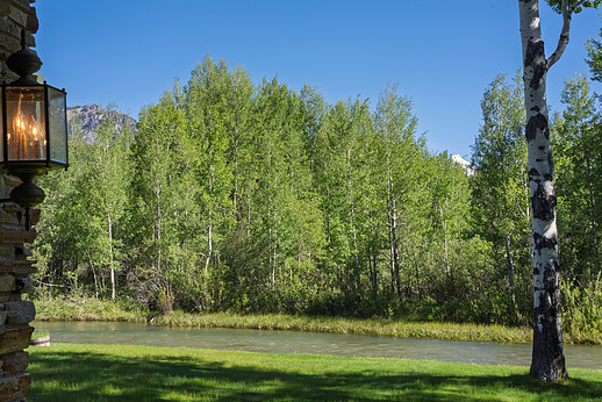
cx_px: 278
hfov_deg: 41.9
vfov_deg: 28.7
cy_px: 197
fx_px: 786
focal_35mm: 47
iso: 100
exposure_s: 1/25
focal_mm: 42
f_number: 22
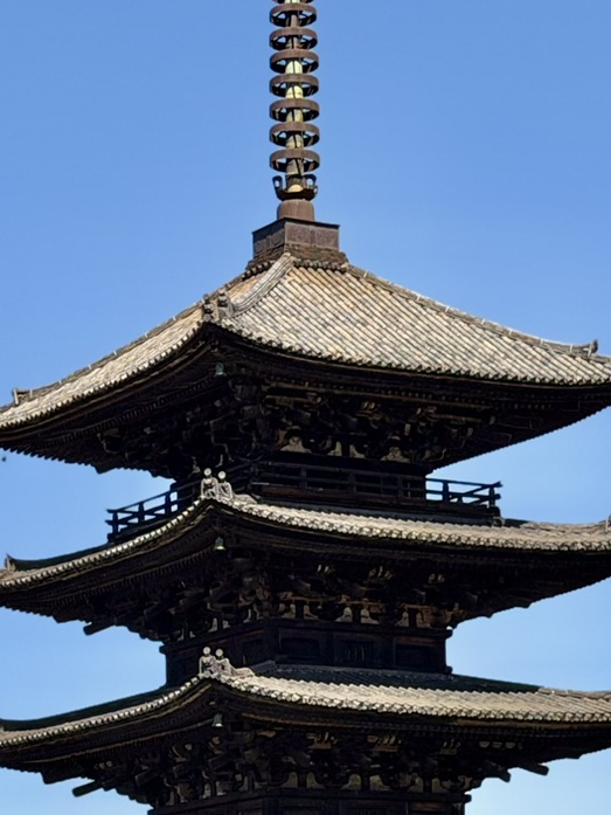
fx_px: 3317
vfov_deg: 13.7
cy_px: 924
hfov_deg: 10.5
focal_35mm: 141
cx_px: 287
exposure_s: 1/4587
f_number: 1.78
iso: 64
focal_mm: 6.76
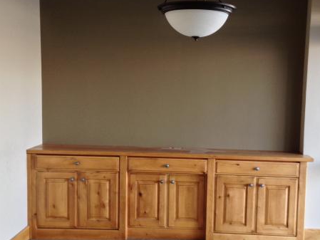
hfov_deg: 40.2
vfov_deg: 30.9
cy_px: 127
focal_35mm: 47
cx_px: 192
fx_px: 435
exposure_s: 1/20
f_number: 2.4
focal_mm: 4.12
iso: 125
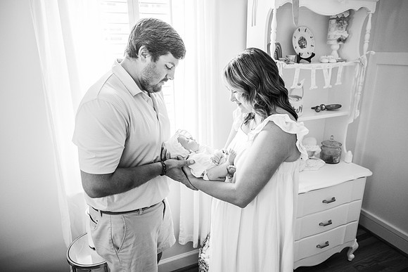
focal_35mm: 24
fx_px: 272
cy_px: 136
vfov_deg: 53.2
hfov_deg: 73.7
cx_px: 204
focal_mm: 24
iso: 2000
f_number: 2.8
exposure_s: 1/200
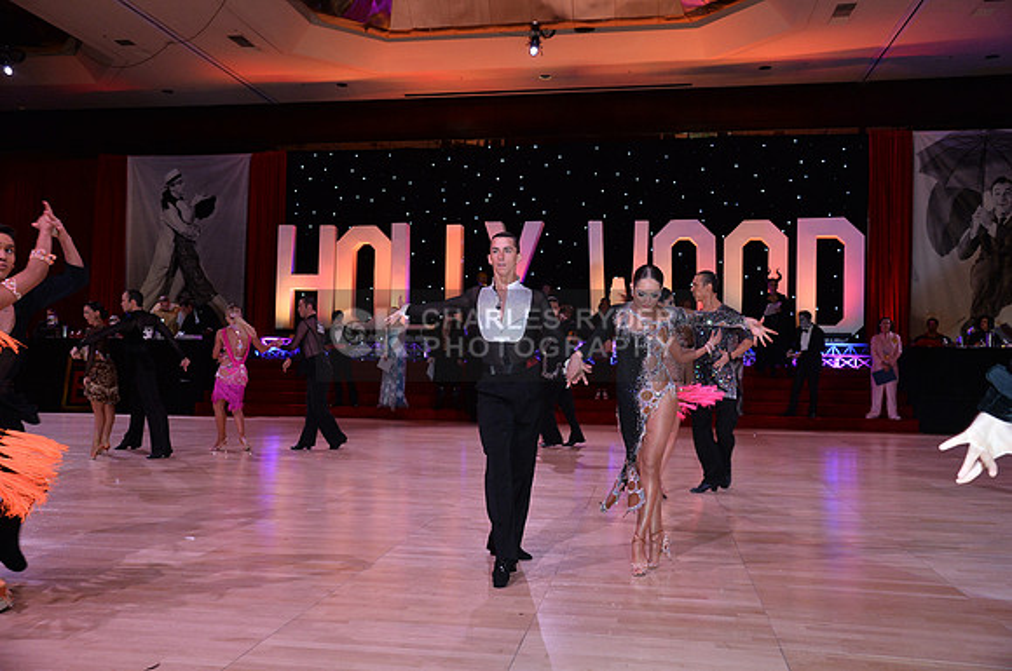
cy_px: 336
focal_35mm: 32
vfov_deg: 41.0
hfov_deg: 58.8
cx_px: 506
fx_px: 898
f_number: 5
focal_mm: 32
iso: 1600
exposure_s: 1/250
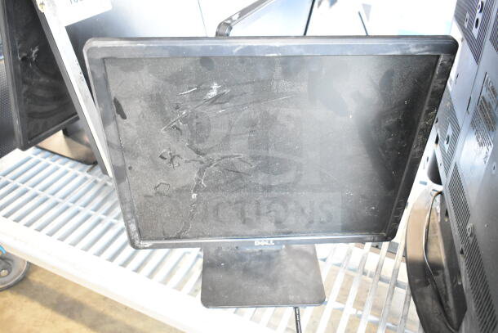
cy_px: 166
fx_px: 457
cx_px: 249
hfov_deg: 57.2
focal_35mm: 33
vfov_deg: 40.0
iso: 8000
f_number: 3.8
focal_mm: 22
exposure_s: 1/30
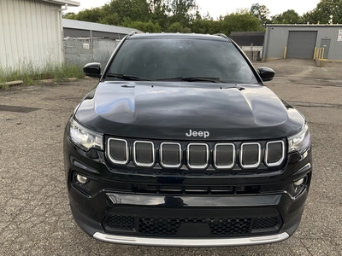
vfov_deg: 48.2
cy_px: 128
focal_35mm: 29
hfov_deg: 61.7
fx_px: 287
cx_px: 171
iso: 32
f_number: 1.8
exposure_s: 1/122
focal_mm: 3
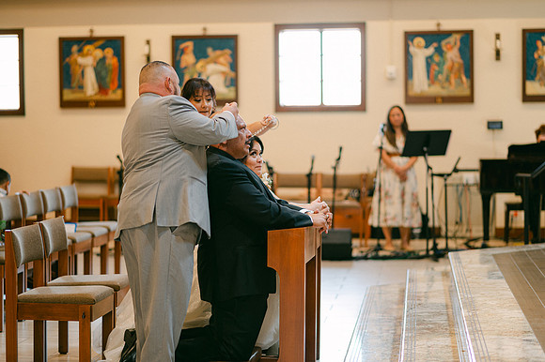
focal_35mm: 85
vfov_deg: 16.1
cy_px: 181
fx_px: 1286
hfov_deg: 23.9
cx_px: 272
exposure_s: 1/125
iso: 320
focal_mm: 85
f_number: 1.8
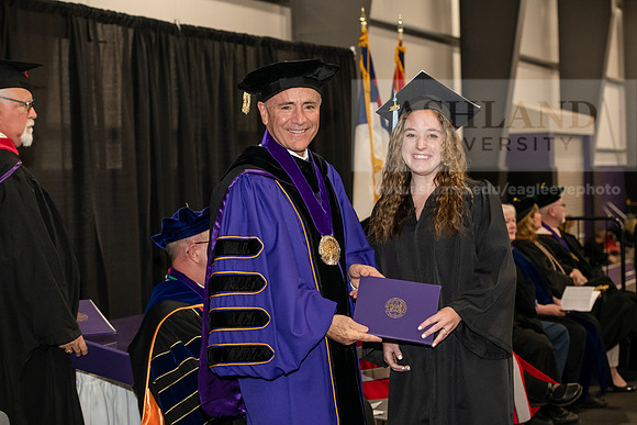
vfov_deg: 18.2
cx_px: 318
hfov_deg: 27.0
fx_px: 1327
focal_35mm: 75
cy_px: 212
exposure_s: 1/200
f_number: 5
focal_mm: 75
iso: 2500
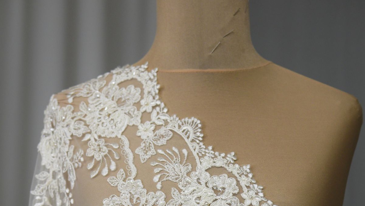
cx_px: 182
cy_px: 273
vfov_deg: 14.0
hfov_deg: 25.7
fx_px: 801
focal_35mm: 83
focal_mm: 35
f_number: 4.5
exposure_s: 1/80
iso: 400
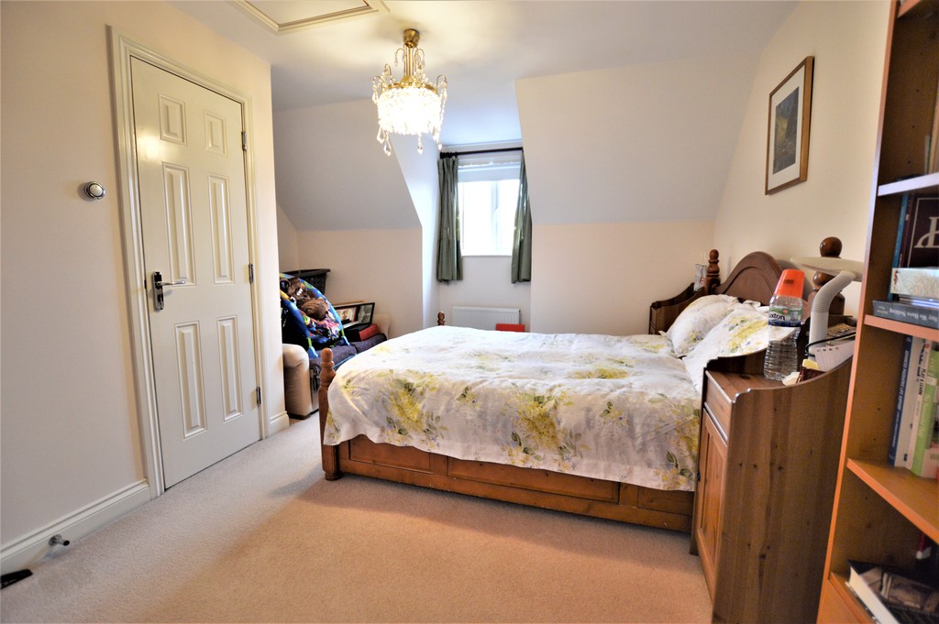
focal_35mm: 15
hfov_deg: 100.4
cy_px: 312
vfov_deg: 77.2
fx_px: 391
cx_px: 470
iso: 1000
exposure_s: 1/60
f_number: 3.5
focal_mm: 10
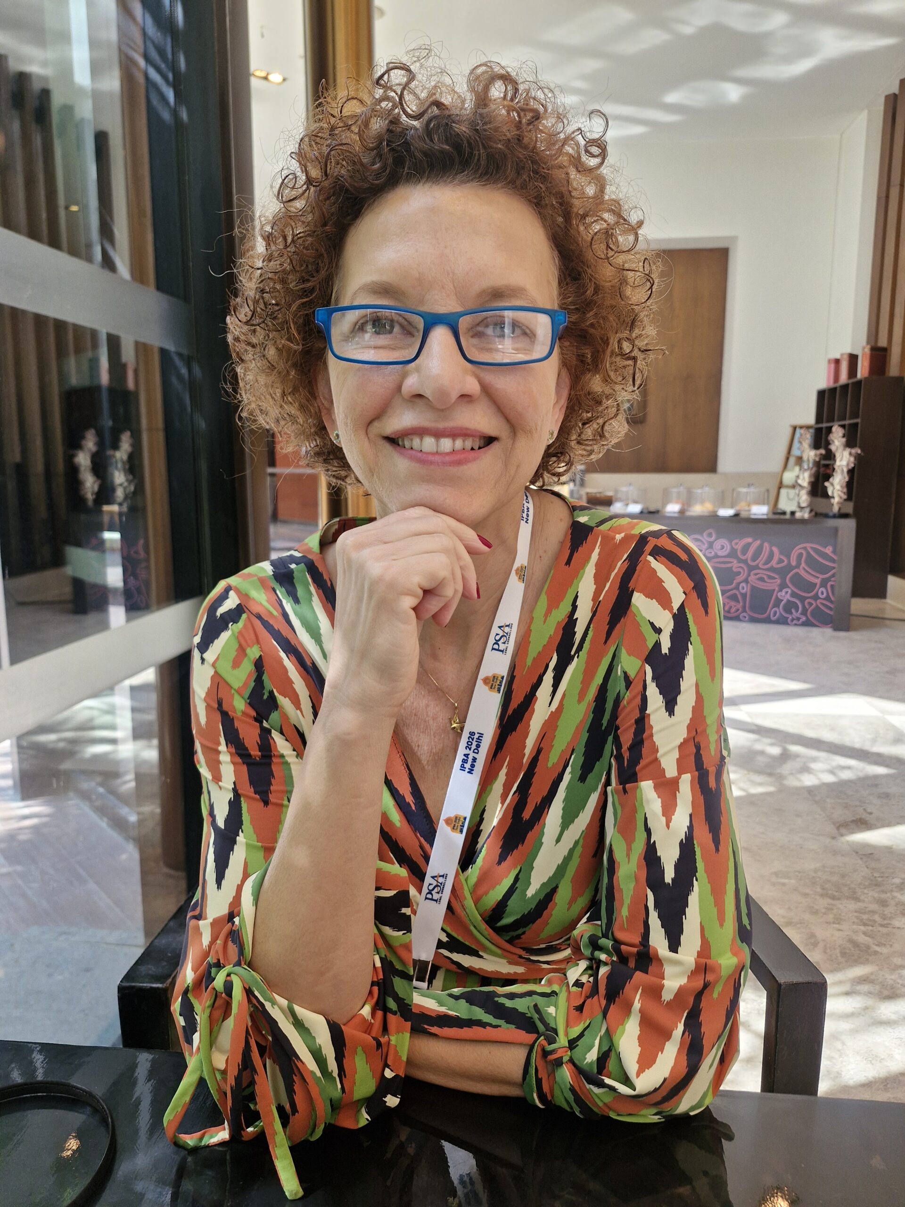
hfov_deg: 58.9
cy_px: 604
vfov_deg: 73.9
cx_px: 452
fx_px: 802
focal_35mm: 23
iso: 125
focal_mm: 5.54
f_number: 1.8
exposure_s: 1/100
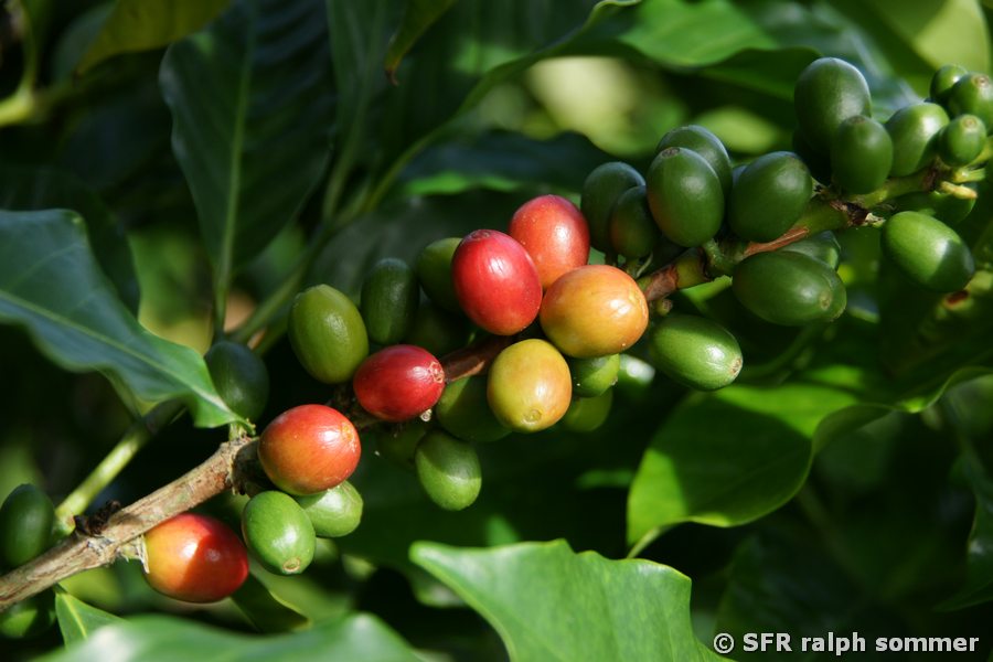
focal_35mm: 135
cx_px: 496
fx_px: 3723
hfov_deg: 15.2
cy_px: 331
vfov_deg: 10.2
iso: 200
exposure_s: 1/320
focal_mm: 90
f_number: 5.6
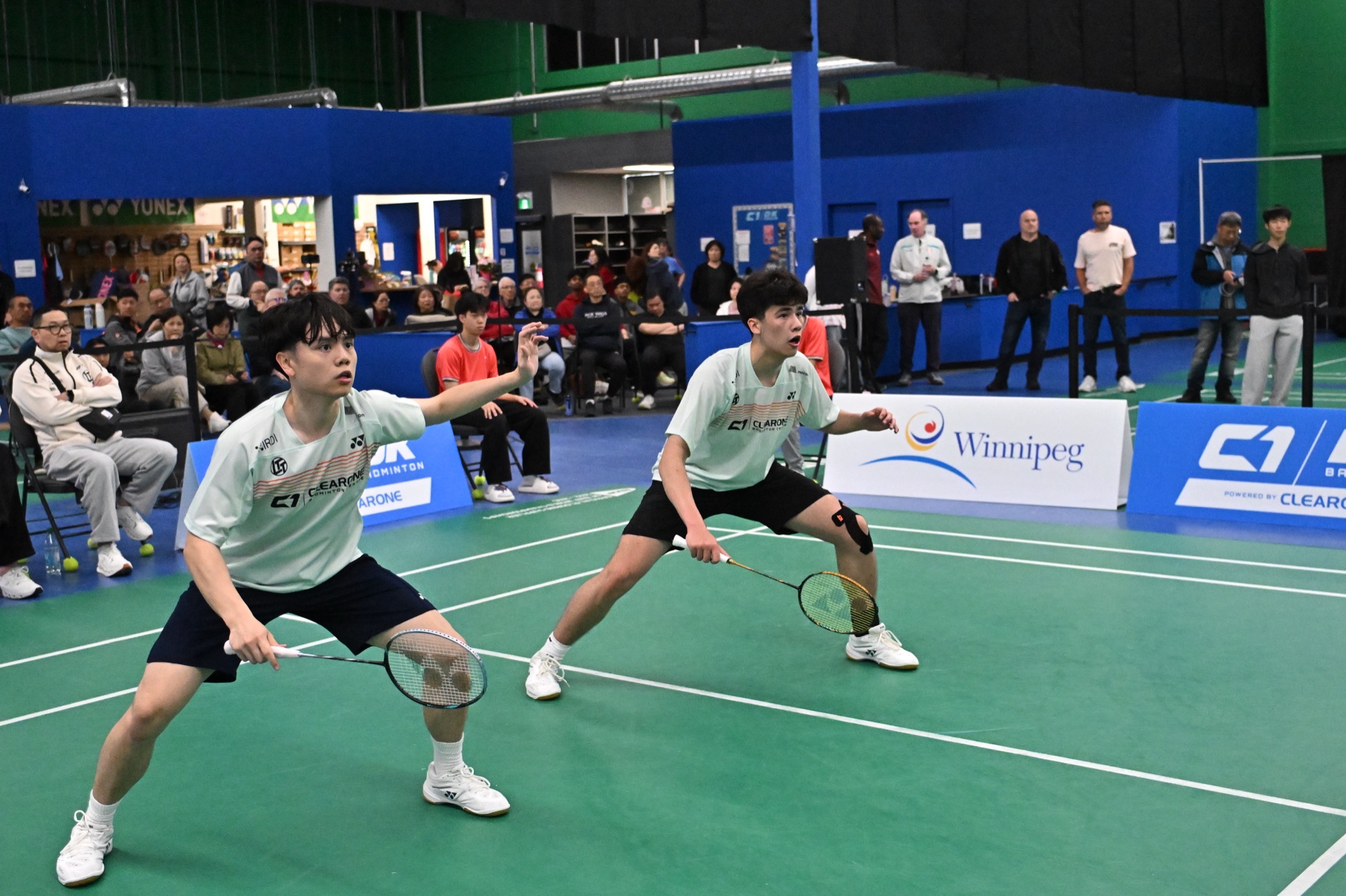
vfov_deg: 31.9
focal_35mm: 42
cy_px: 448
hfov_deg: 46.4
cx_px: 673
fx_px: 1570
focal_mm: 28.5
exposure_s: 1/1500
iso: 6400
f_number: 2.8
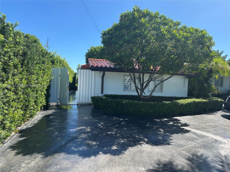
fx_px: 159
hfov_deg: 71.6
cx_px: 115
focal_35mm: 24
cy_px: 86
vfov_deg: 56.8
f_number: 1.78
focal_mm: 6.86
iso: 80
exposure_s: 1/2203
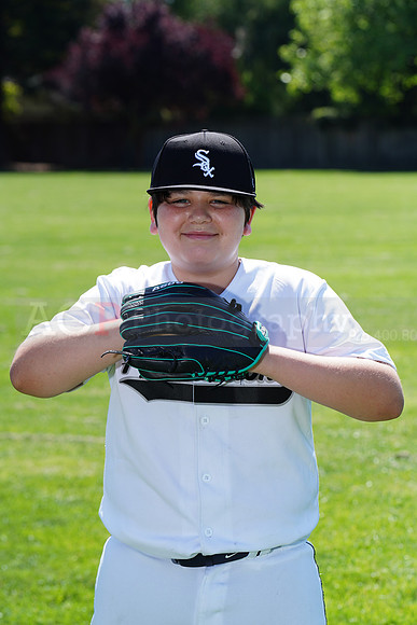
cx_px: 208
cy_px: 312
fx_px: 2865
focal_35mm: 165
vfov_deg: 12.4
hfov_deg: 8.3
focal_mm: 165
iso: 200
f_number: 9
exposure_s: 1/250
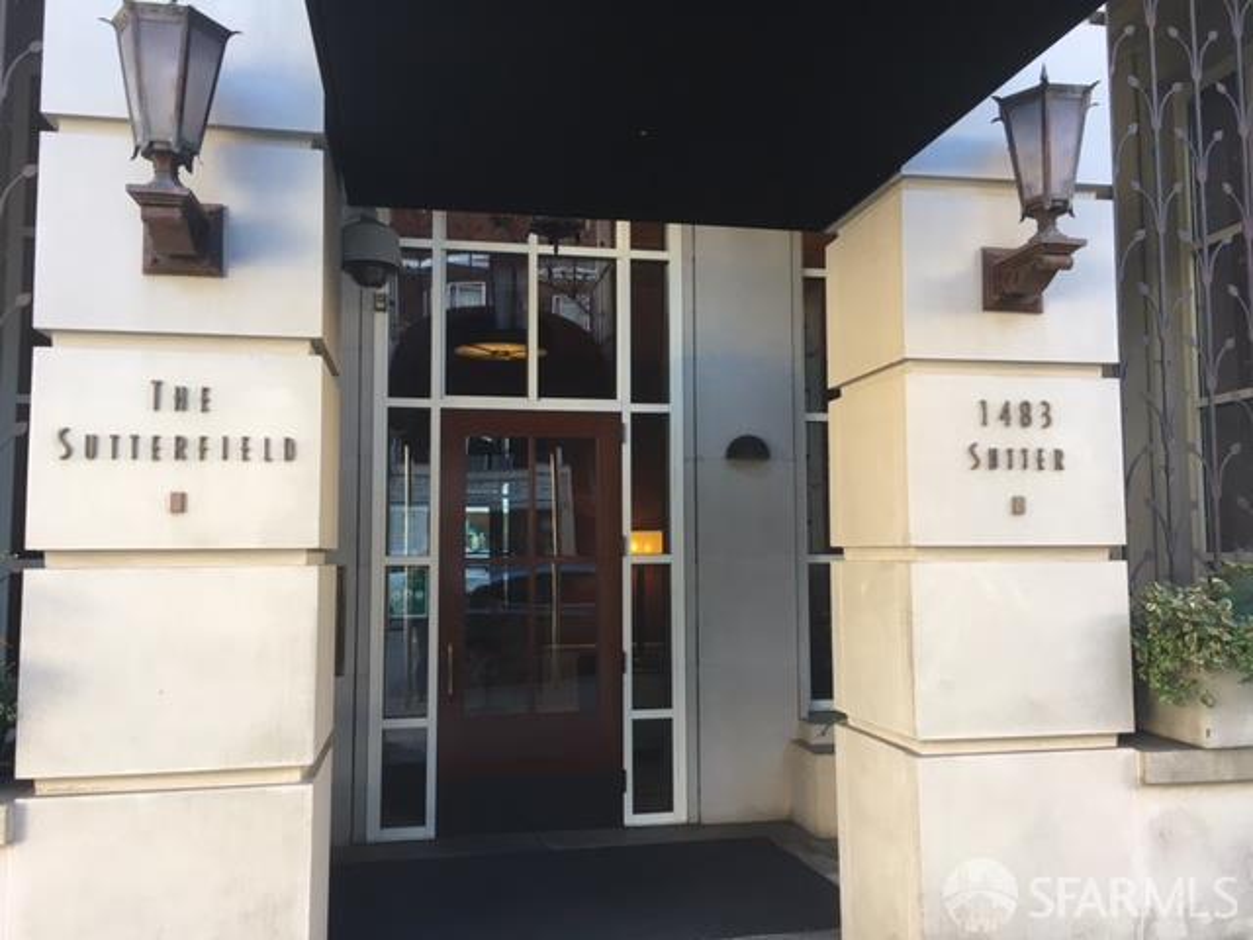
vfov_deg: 48.2
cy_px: 470
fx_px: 1050
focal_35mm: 29
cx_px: 626
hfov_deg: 61.7
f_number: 2.2
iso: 25
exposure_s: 1/40
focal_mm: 4.15
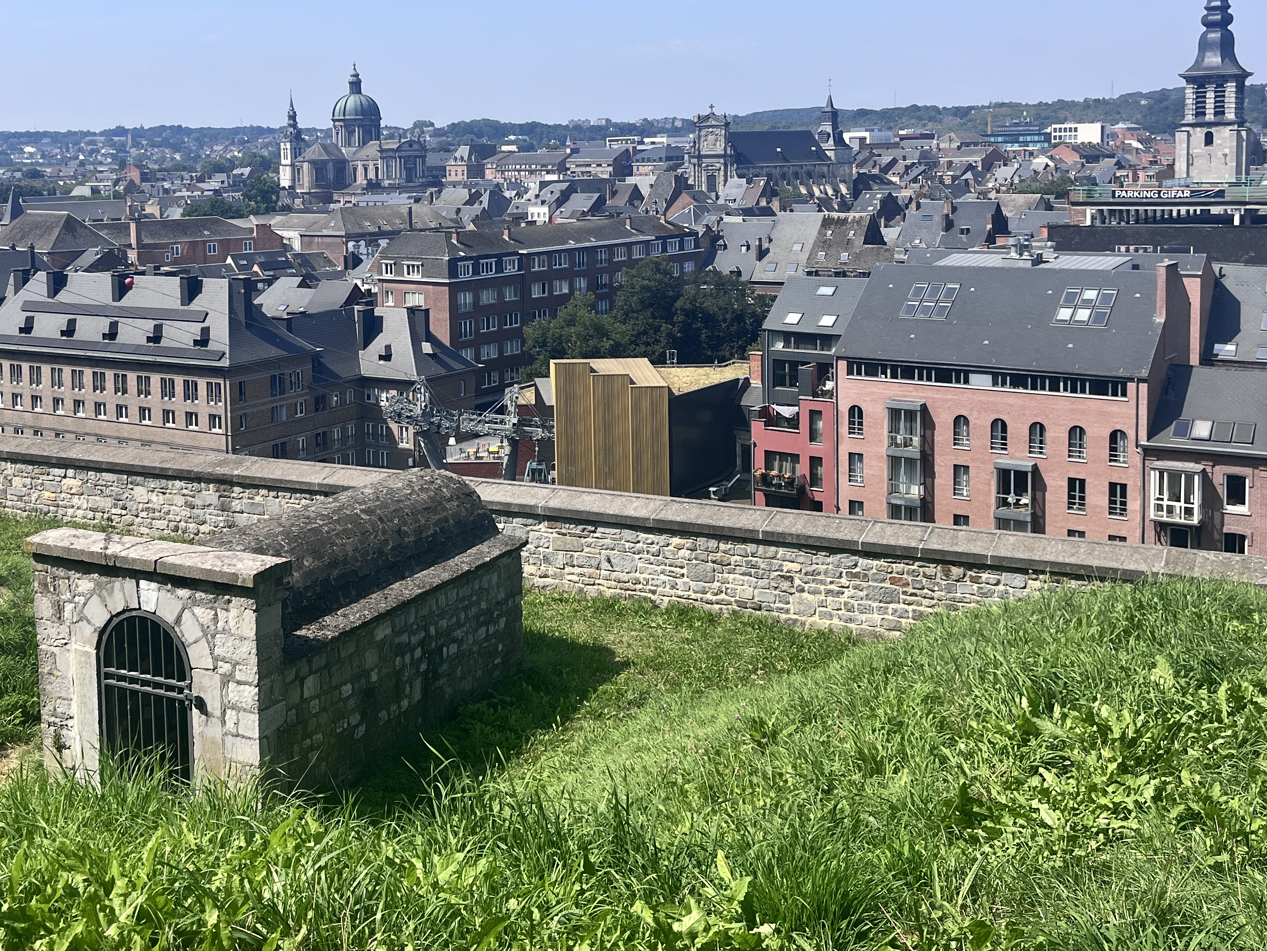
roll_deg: +2.4
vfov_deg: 34.6
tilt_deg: -4.7
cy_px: 276
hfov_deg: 45.4
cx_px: 477
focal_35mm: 41
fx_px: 1501
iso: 50
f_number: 1.6
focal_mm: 5.1
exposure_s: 1/4310
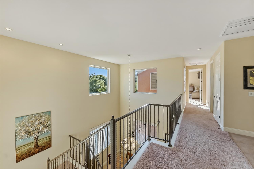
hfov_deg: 104.3
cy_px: 84
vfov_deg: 81.2
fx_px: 99
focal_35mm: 14
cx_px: 127
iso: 400
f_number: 4
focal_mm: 14
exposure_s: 1/160
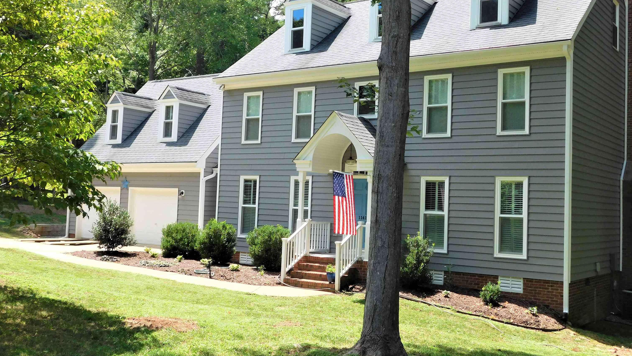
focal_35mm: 40
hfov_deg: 50.5
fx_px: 670
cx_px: 318
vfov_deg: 29.7
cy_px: 160
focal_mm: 6.3
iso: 125
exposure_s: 1/640
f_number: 3.5
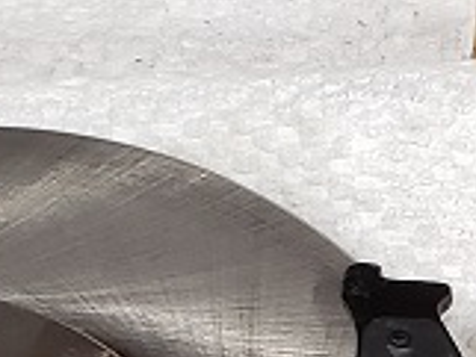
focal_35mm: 163
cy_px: 682
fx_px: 2243
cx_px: 739
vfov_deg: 8.7
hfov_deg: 11.5
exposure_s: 1/40
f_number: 2.4
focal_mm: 4.3
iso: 320
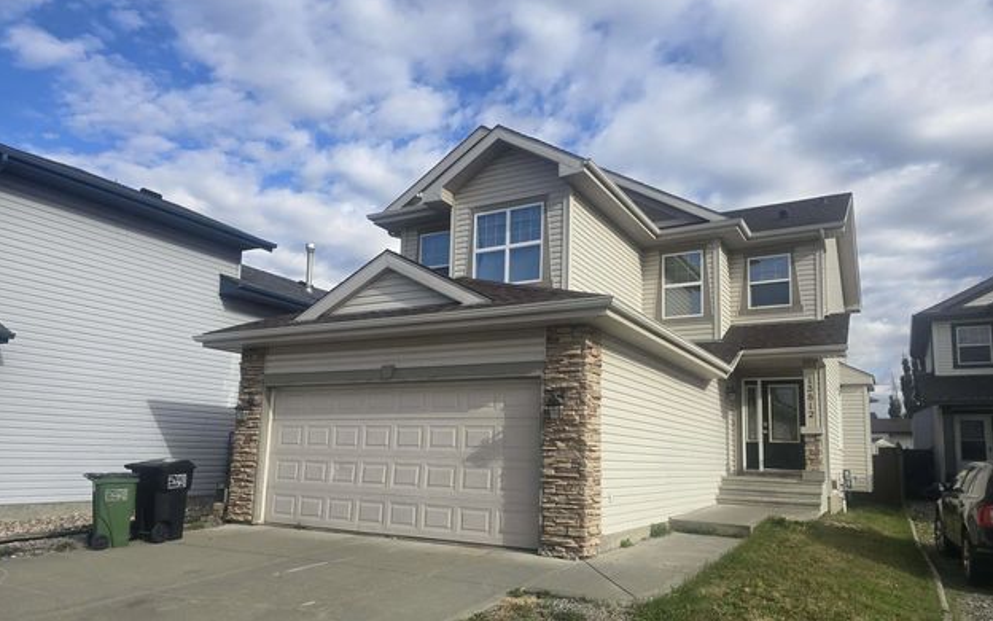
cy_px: 368
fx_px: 677
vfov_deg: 49.0
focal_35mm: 25
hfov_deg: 72.5
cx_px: 493
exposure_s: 1/621
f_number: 1.7
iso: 12
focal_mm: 6.3
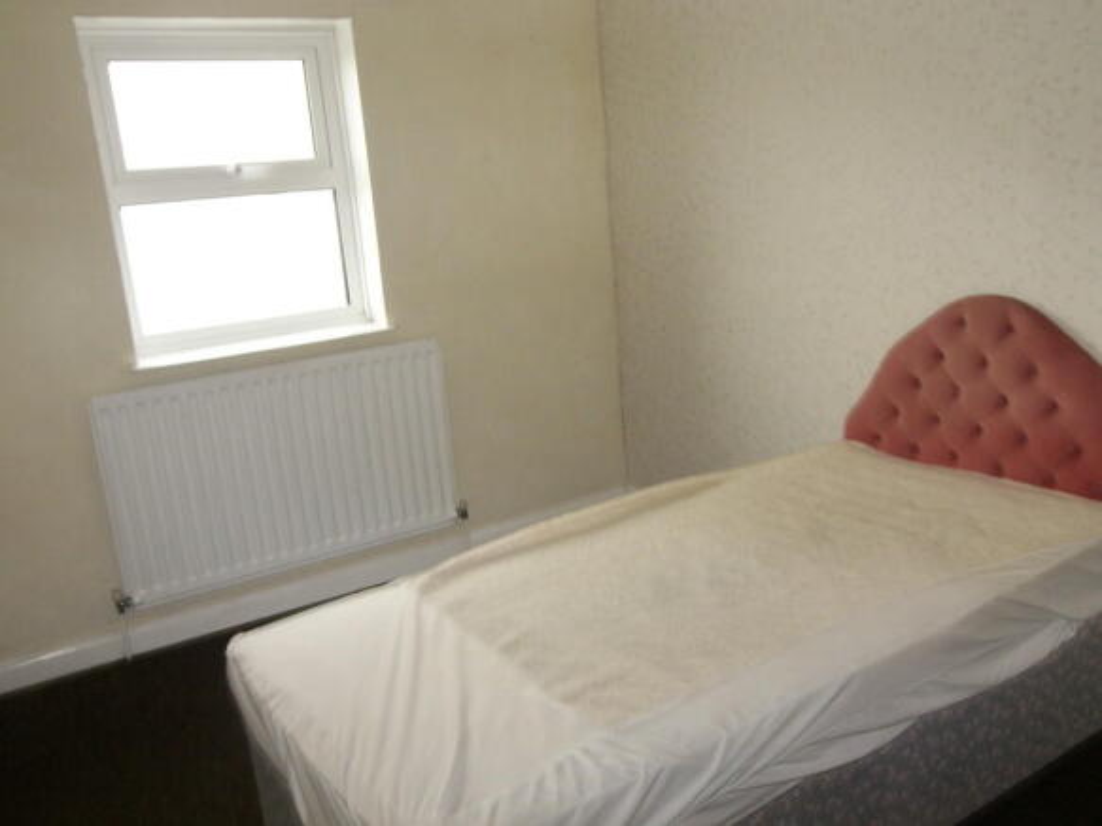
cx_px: 551
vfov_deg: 46.8
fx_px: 955
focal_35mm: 30
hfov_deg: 60.0
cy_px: 413
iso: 200
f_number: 3.2
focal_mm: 6.4
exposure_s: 1/30
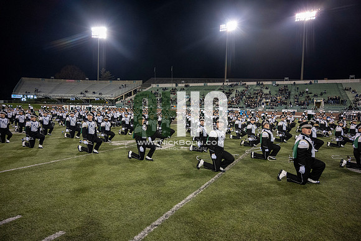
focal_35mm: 24
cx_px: 180
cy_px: 120
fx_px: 241
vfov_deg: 53.2
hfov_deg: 73.7
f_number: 4
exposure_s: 1/500
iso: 2000
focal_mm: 24
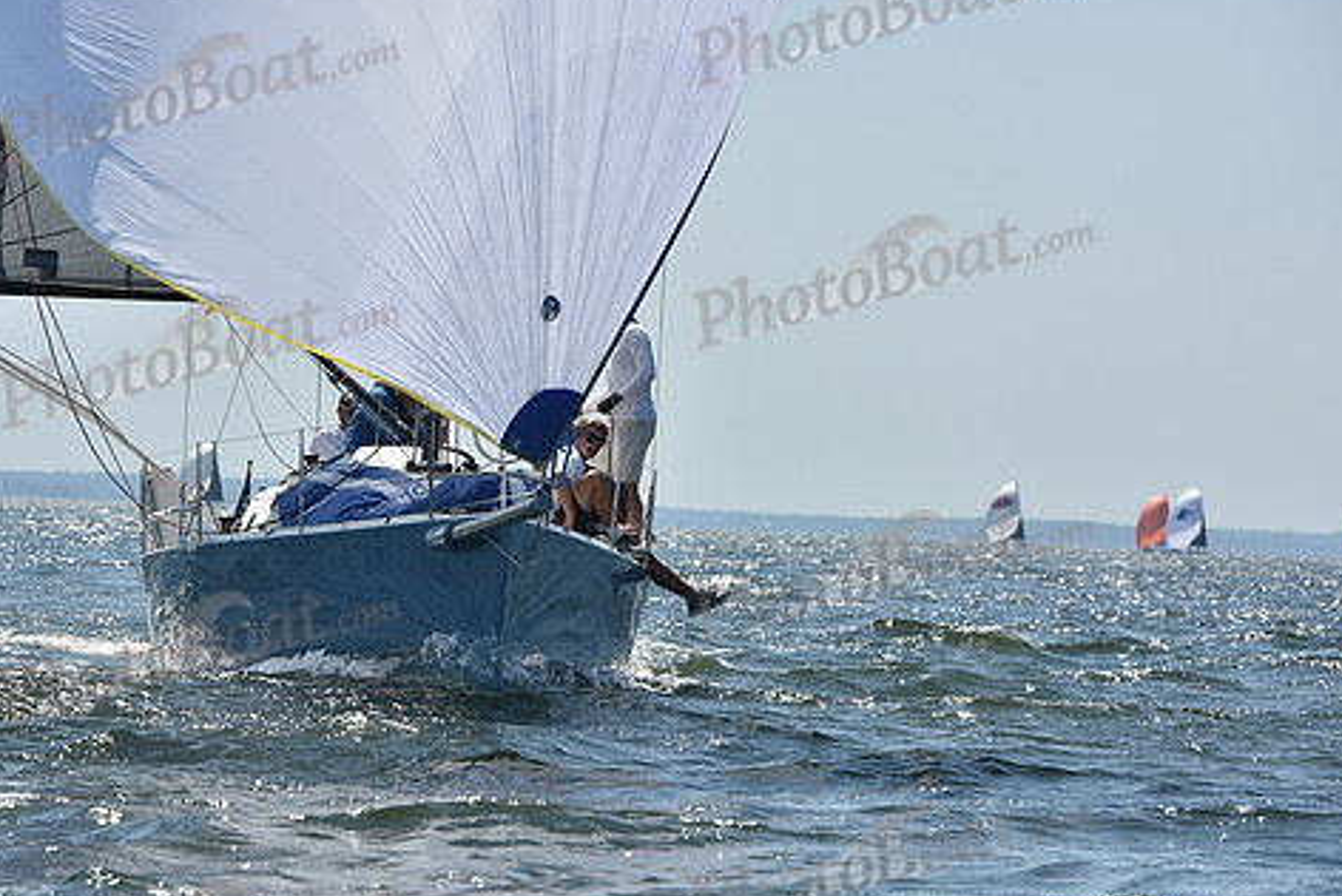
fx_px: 7793
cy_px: 462
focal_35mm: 209
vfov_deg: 6.6
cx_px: 549
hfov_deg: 9.8
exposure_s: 1/1250
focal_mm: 170
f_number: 9
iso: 250
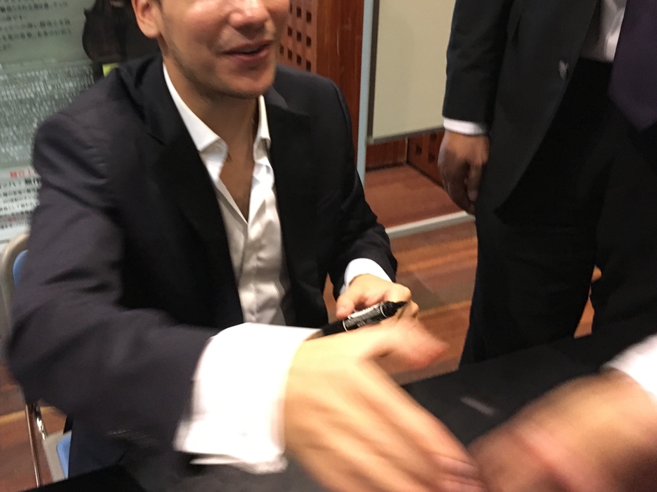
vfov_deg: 38.5
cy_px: 193
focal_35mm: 37
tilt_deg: -23.2
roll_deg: +2.7
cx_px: 242
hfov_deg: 49.6
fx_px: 702
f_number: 2.2
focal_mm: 4.15
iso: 250
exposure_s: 1/15
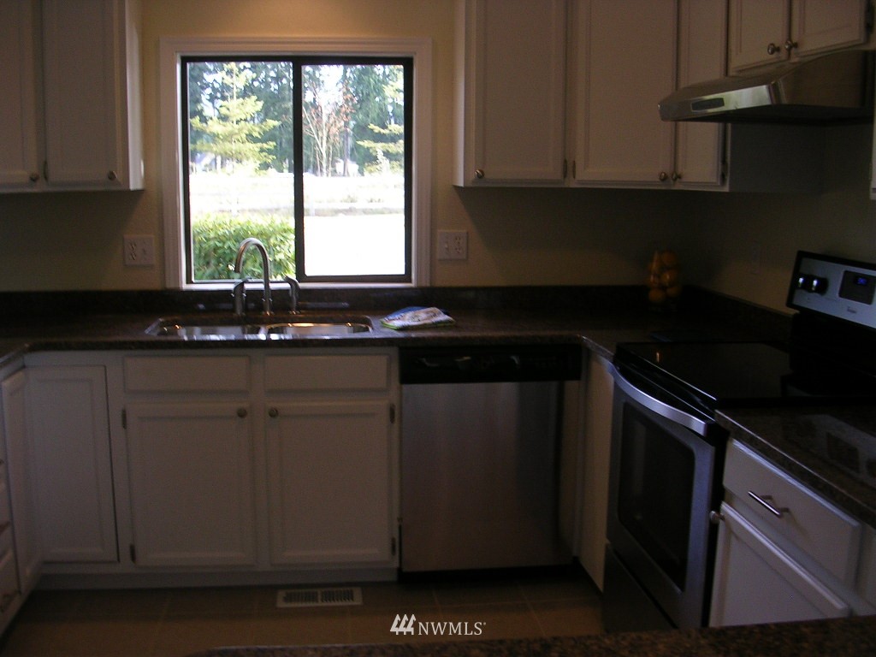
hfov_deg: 49.0
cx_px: 438
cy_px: 328
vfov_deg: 37.7
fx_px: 962
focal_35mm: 38
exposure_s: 1/37.8
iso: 50
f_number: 2.8
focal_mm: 5.8
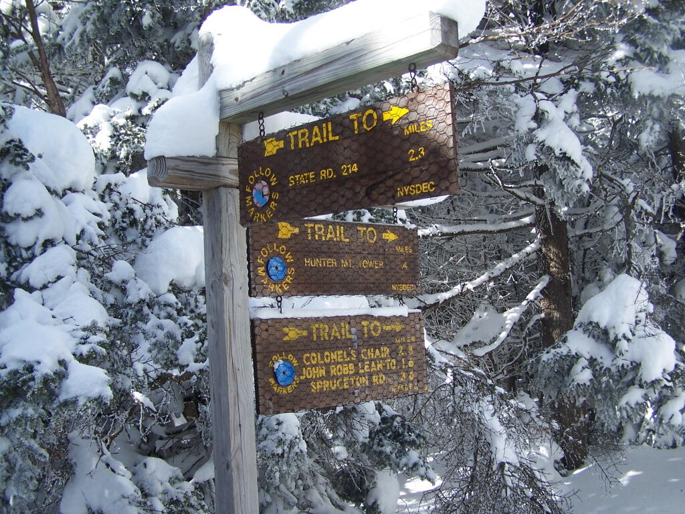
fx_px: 752
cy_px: 257
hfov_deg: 49.0
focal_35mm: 38
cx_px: 342
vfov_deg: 37.7
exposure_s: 1/640
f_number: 2.8
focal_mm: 6.3
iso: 80
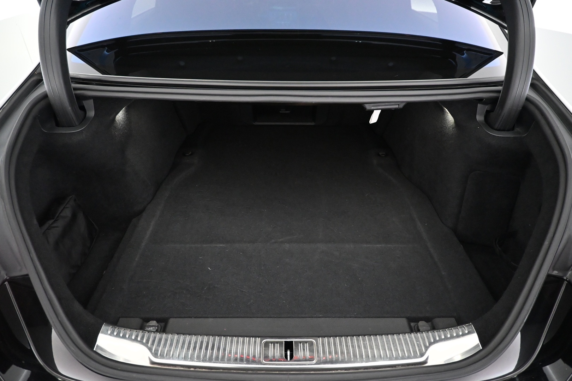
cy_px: 190
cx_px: 286
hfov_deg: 73.7
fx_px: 381
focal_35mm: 24
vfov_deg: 53.1
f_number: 3.5
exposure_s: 1/60
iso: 4500
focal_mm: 16
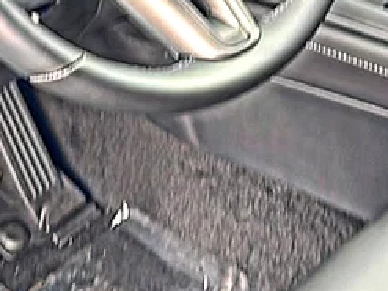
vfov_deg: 15.8
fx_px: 986
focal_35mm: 88
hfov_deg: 21.9
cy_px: -109
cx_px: 325
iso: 64
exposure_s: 1/50
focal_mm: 6.86
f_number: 1.78
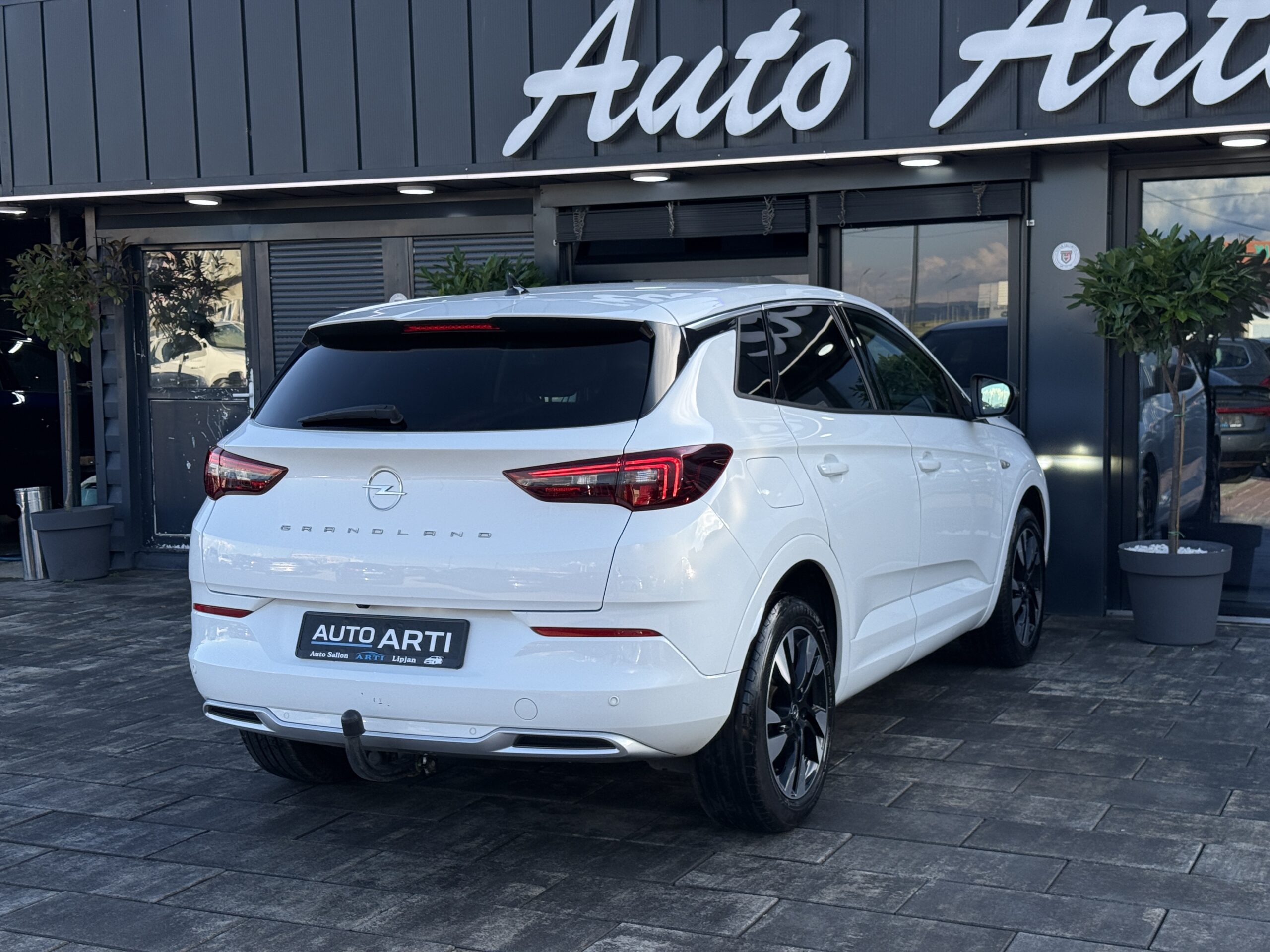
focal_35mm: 48
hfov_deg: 39.7
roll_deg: +0.8
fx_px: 1761
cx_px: 635
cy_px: 476
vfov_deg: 30.3
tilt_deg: -1.7
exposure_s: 1/1133
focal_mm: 6.76
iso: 80
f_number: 1.78
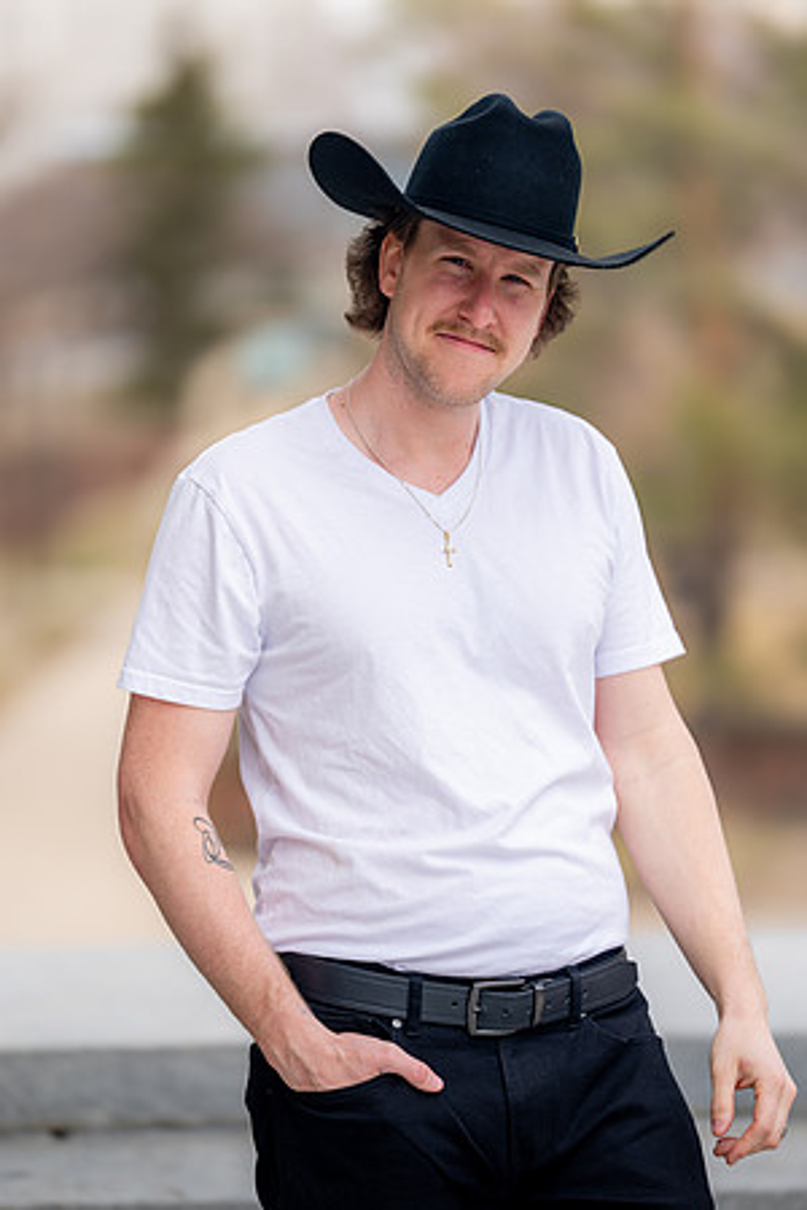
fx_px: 4774
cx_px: 404
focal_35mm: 142
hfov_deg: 9.7
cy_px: 605
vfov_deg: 14.4
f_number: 2
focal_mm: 142
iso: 100
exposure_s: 1/1600
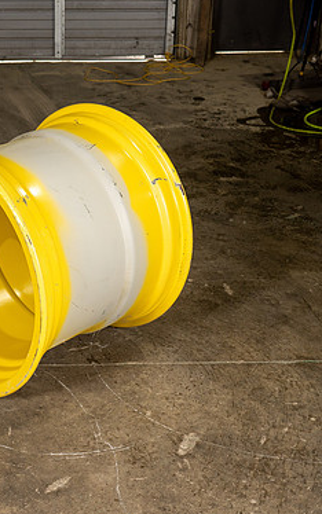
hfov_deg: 21.2
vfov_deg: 34.0
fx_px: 842
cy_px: 251
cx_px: 30
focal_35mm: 60
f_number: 5.6
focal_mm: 38
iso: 800
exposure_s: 1/100
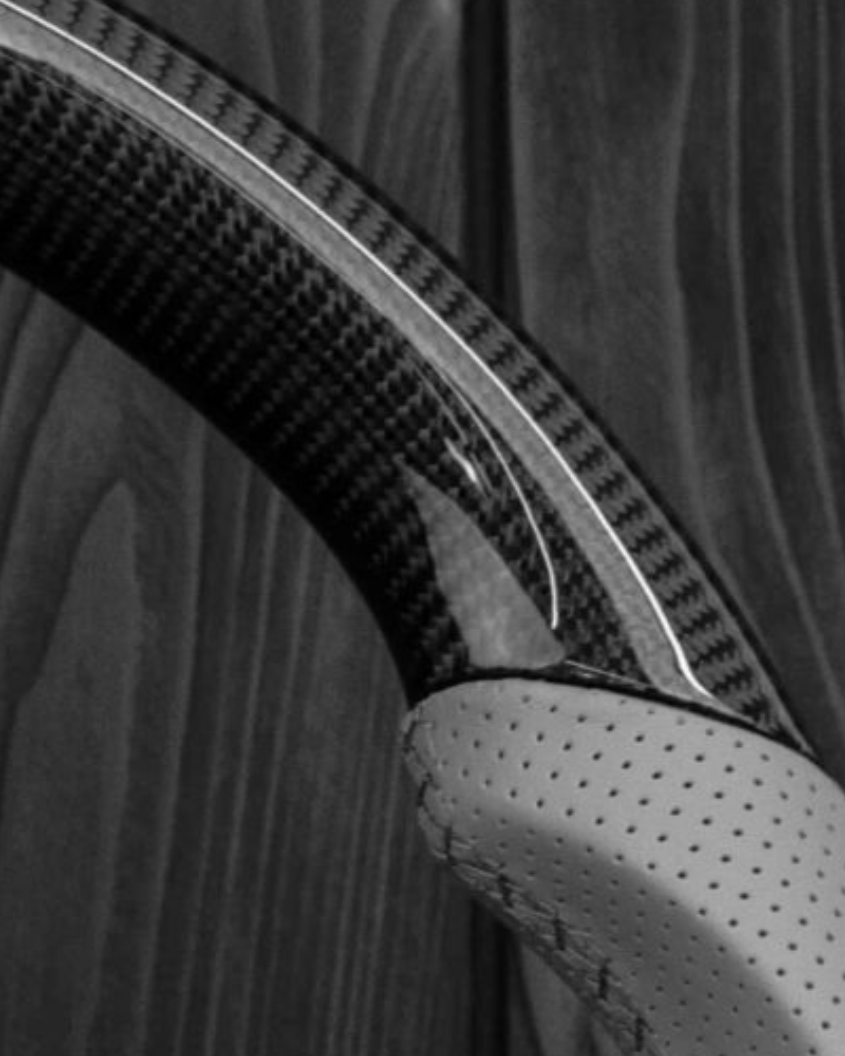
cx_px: -630
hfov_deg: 6.0
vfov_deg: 7.6
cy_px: 1469
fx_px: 7890
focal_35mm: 252
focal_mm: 35
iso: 500
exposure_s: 1/125
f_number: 6.3
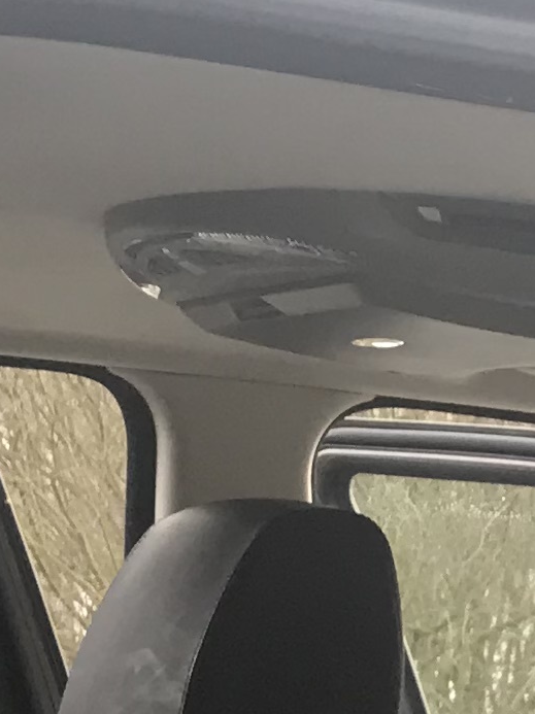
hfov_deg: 8.6
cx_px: 1100
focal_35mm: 163
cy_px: 1349
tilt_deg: -8.2
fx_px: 3362
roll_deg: -0.8
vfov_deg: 11.2
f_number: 1.8
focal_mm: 3.99
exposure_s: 1/100
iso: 40
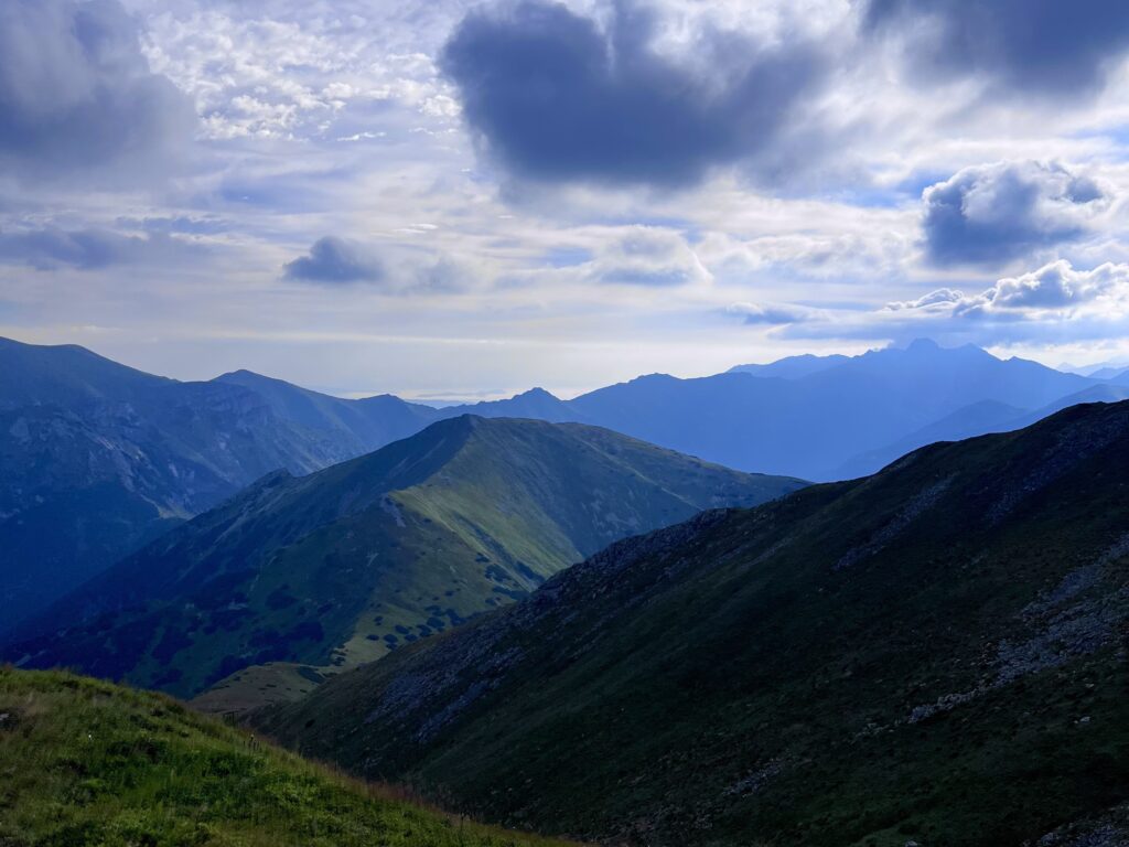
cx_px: 564
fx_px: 848
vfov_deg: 53.1
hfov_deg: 67.3
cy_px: 424
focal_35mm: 26
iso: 50
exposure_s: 1/8000
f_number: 1.5
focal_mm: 5.7
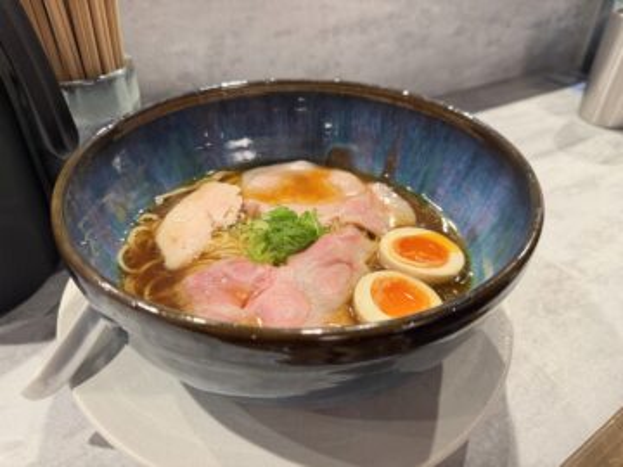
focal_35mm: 24
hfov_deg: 71.6
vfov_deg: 56.8
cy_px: 234
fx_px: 432
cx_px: 312
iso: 250
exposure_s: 1/60
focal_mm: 6.76
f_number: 1.78
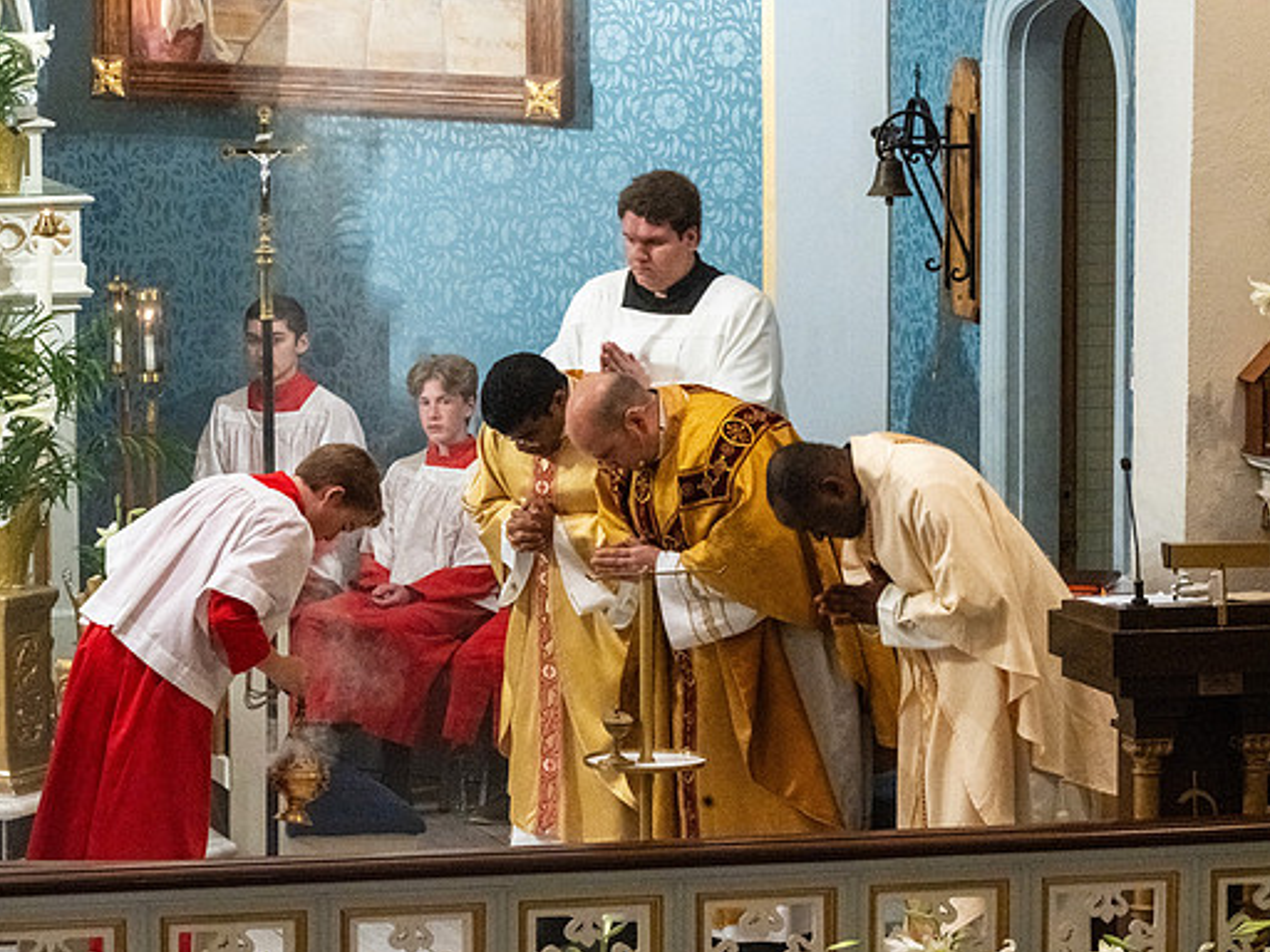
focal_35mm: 253
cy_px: 555
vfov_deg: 5.9
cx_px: 754
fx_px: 9282
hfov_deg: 7.8
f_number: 14
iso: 5000
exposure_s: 1/60
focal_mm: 200
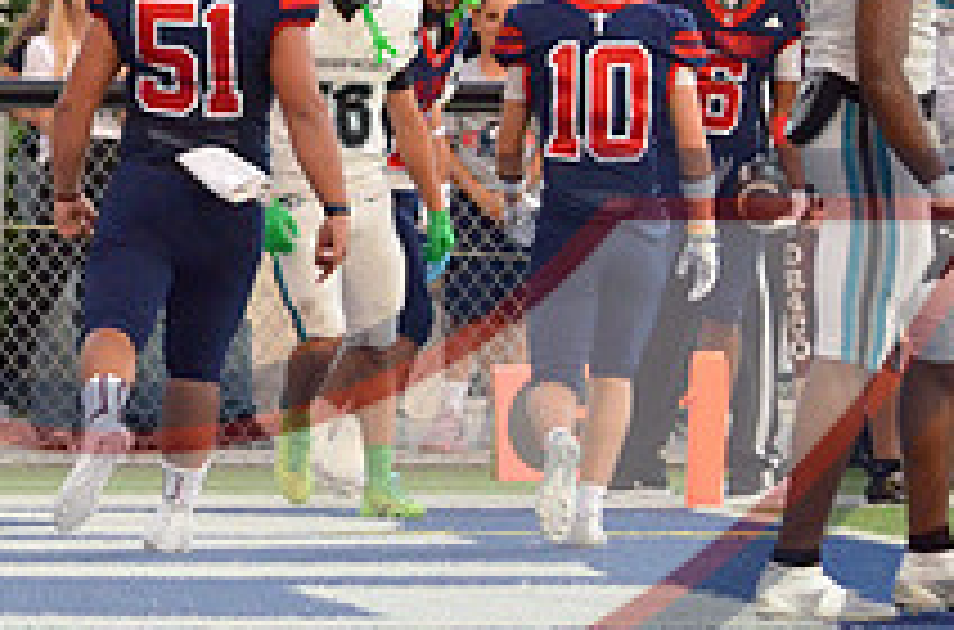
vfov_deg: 2.0
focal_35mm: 699
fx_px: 18468
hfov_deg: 3.0
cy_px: -32
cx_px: 99
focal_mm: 170
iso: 2800
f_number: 5
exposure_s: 1/500
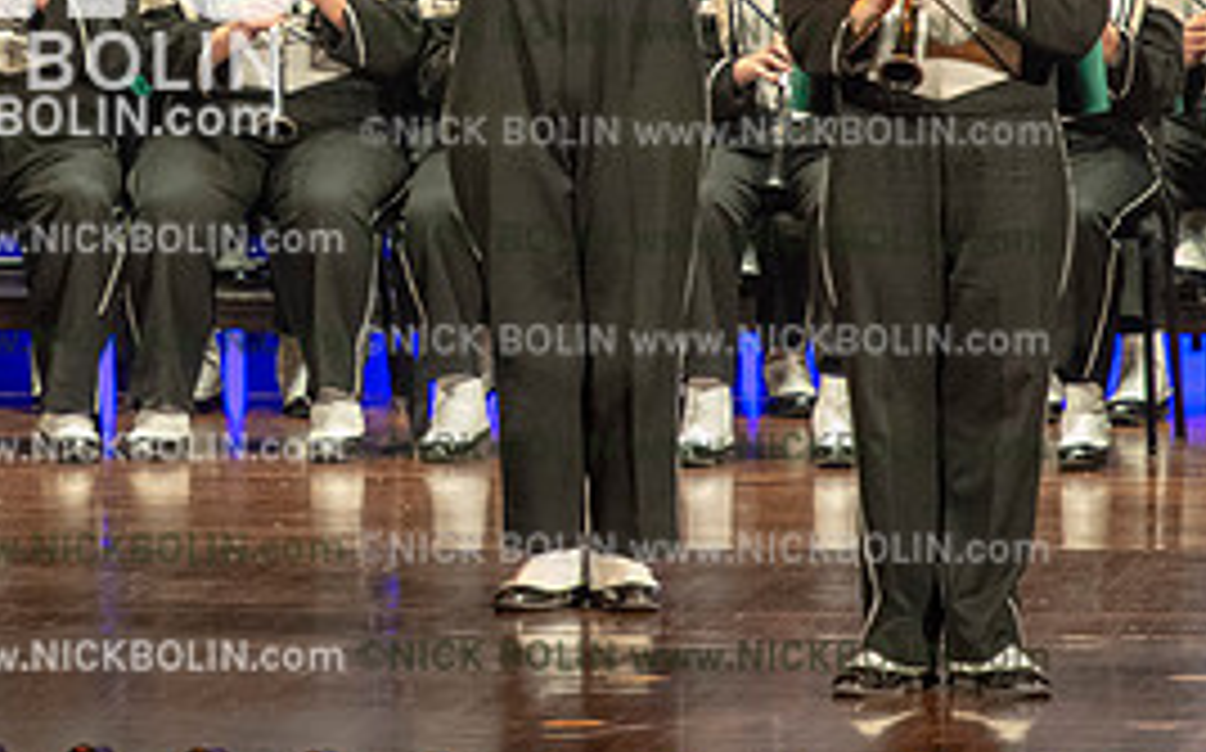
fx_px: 17405
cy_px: -77
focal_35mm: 530
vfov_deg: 2.5
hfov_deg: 4.0
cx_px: -4
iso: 8000
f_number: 5.6
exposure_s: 1/200
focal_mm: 240
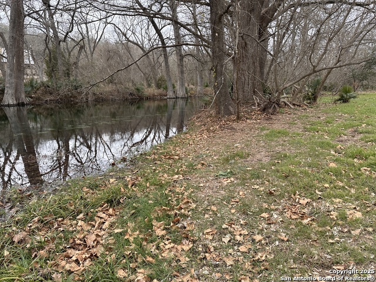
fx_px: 261
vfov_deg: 56.8
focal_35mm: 24
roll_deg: -0.1
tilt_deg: -11.5
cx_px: 188
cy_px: 141
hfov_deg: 71.6
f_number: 1.78
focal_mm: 6.86
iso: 80
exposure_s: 1/564
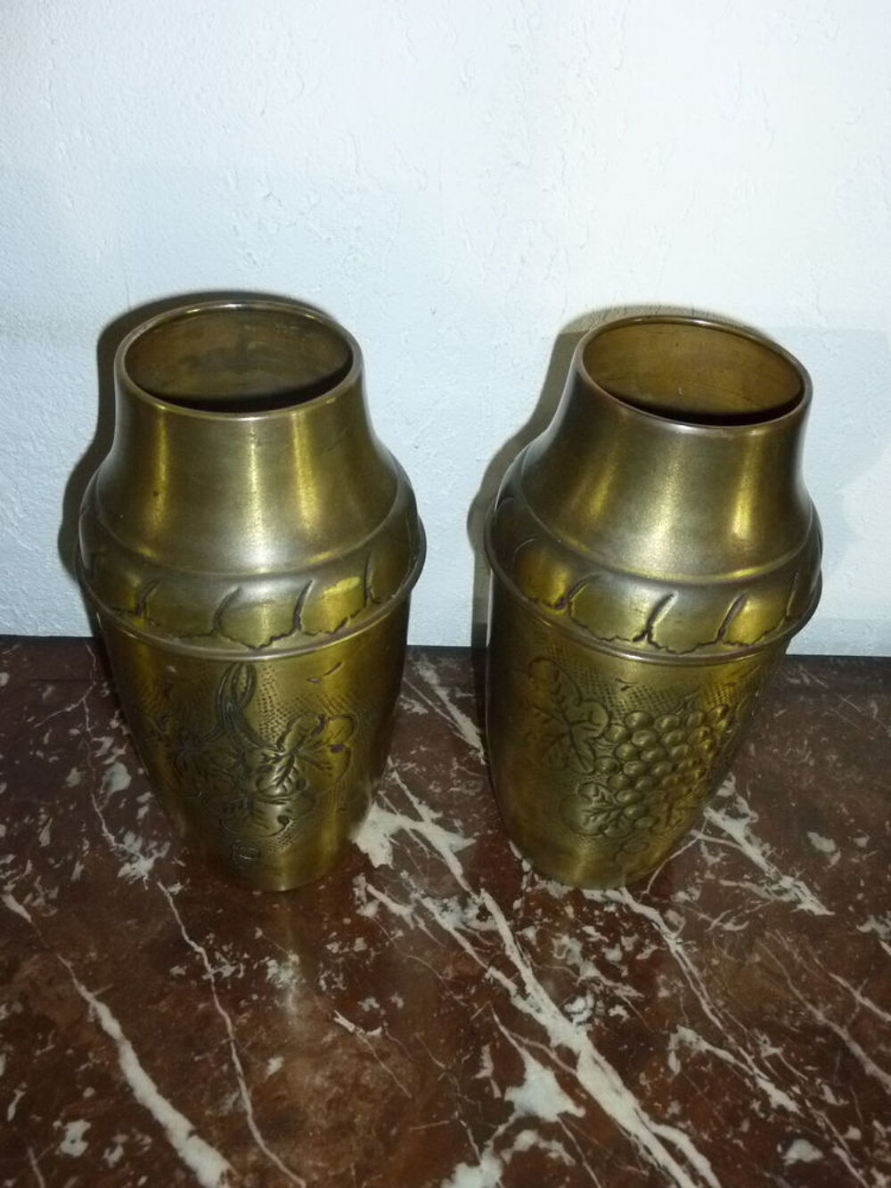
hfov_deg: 48.2
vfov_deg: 61.7
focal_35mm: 29
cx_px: 446
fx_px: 995
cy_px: 594
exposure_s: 1/30
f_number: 3.5
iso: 400
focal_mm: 5.2
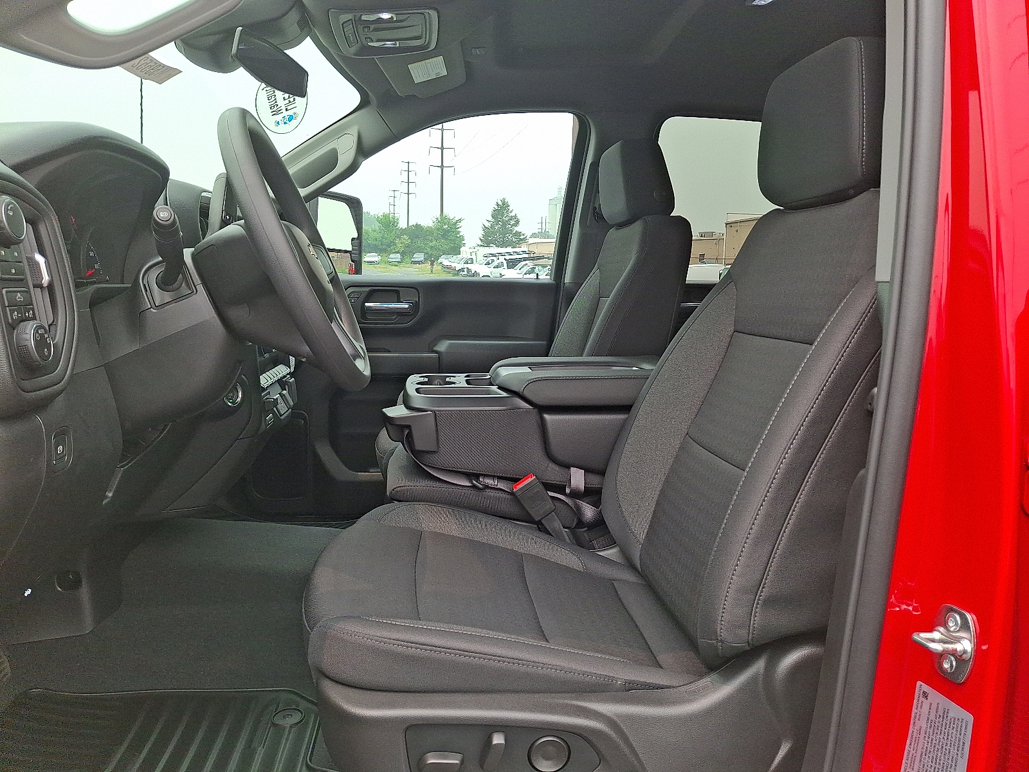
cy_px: 386
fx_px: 743
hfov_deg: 69.4
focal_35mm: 25
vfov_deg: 54.9
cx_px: 514
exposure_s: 1/667
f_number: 1.8
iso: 30
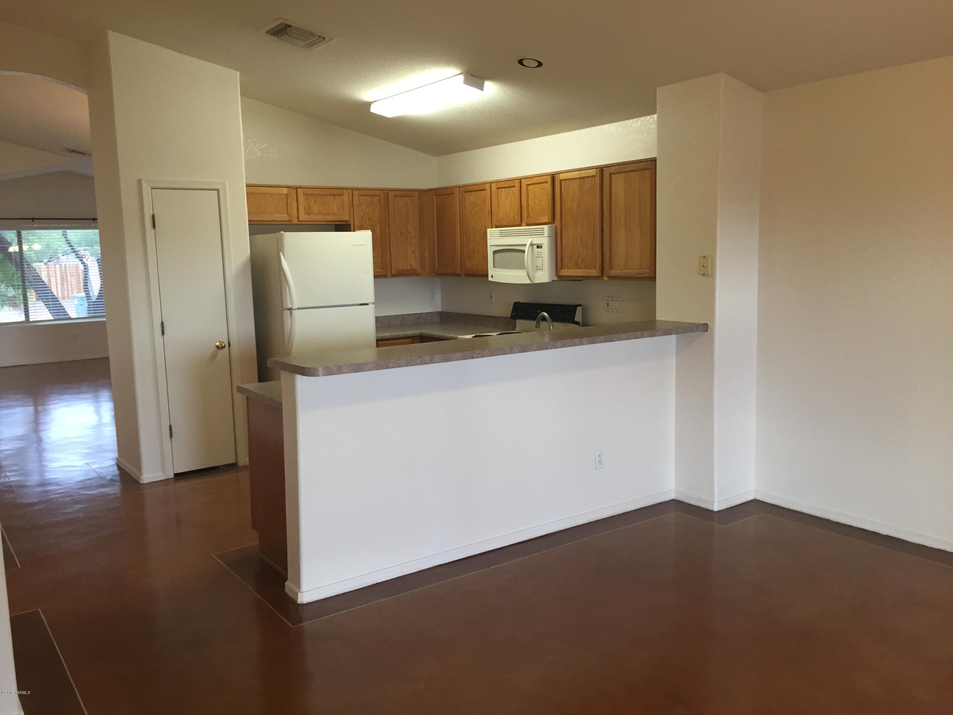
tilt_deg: -7.6
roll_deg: +1.0
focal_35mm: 29
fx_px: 798
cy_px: 358
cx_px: 476
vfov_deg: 48.2
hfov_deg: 61.7
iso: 100
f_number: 2.2
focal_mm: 4.15
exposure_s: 1/30
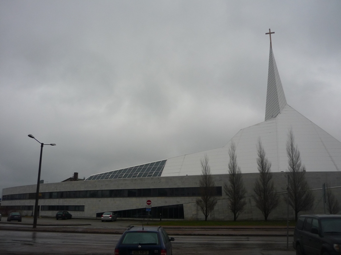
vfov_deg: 42.9
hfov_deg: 55.4
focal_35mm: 33
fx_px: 325
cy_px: 128
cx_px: 170
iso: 100
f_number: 2.8
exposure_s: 1/250
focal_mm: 5.5
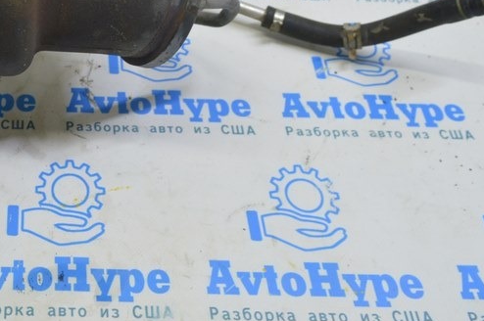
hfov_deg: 33.1
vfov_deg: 23.2
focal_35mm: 56
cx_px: 16
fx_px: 752
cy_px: 8
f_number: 5.6
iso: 400
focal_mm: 18
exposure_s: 1/20
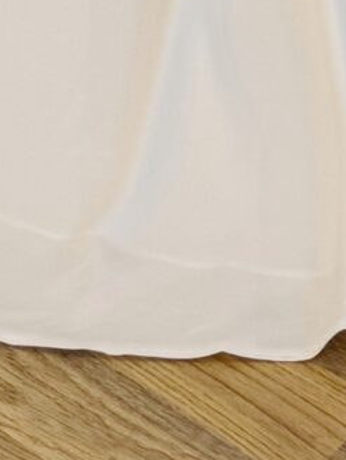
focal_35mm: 186
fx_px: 2476
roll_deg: +1.1
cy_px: -1112
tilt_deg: -9.6
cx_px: 414
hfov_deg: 7.9
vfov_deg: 8.2
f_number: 1.78
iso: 100
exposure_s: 1/100
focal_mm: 6.76
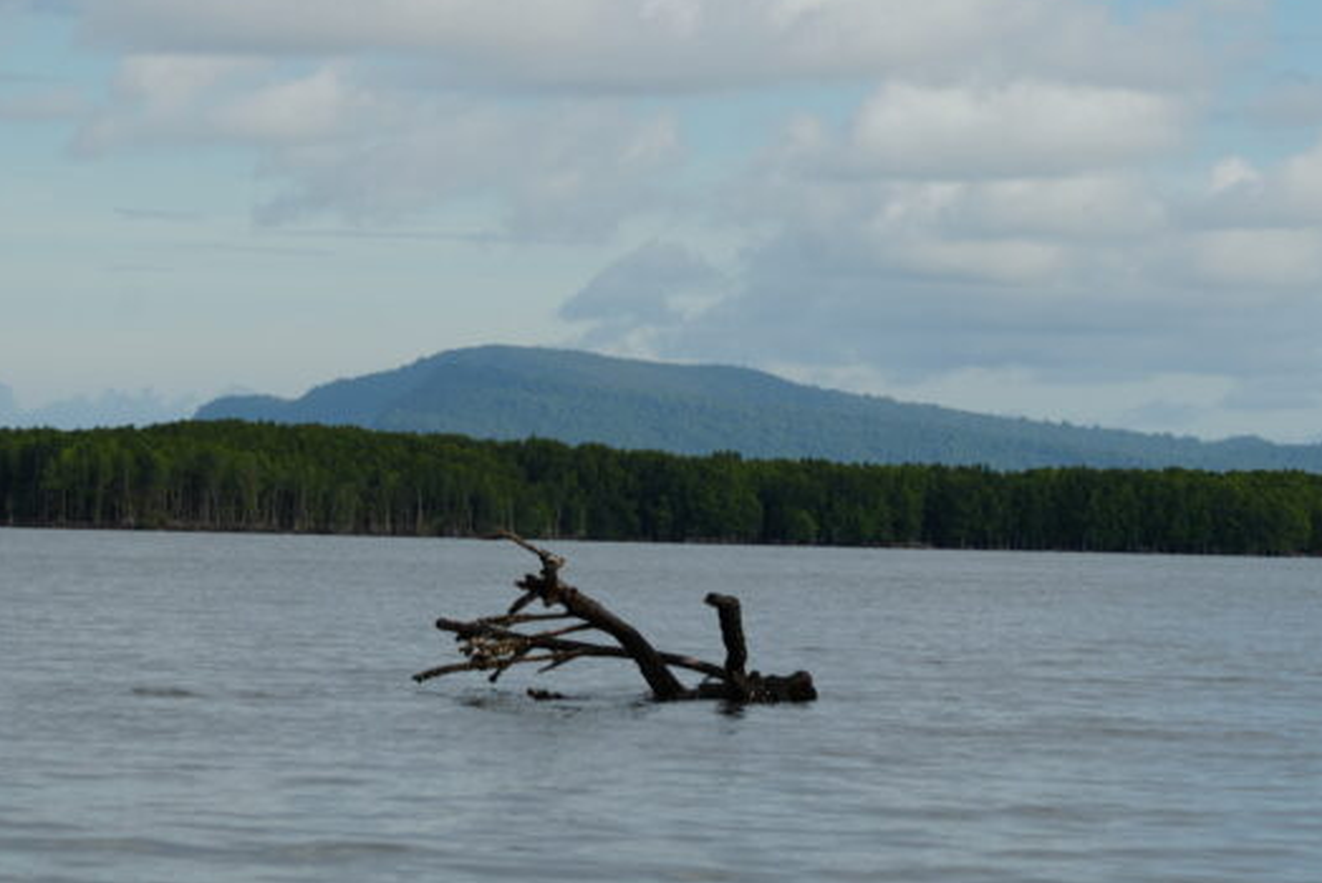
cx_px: 618
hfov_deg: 10.0
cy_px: 443
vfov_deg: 6.7
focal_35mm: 205
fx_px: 7532
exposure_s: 1/200
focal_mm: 105
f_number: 8
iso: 100
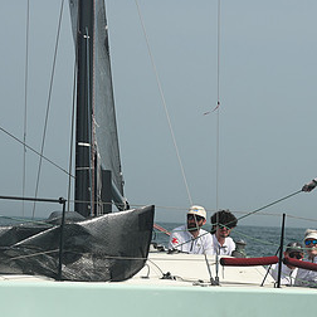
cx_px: 219
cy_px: 218
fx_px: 1419
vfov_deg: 12.7
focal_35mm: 137
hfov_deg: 12.7
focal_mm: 70
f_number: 9
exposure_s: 1/1250
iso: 320
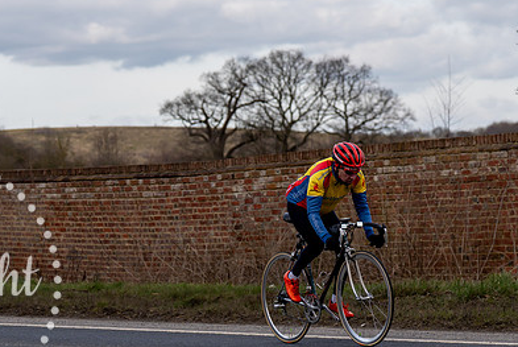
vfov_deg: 8.5
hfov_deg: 12.7
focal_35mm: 161
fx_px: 2319
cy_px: 153
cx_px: 292
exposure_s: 1/800
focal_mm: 77
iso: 125
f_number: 3.5
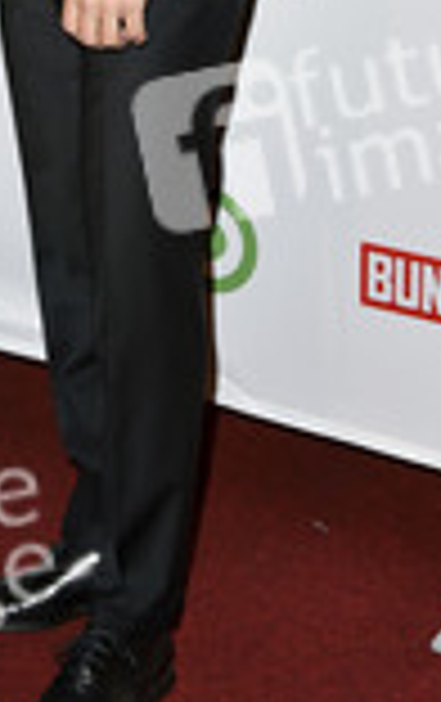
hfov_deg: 10.4
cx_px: -45
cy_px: -99
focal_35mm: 125
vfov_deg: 16.1
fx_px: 2395
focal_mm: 48
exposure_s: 1/200
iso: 640
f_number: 5.6
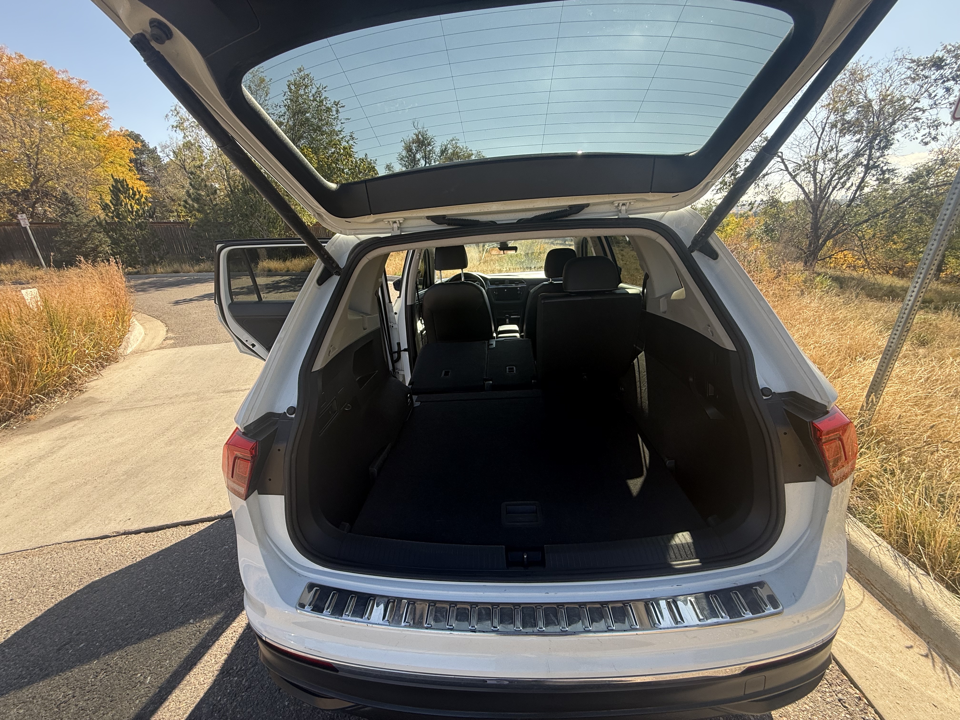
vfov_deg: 85.7
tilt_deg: -18.3
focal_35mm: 14
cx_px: 480
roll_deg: +2.9
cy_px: 360
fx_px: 388
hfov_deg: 102.1
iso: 50
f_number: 2.2
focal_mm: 2.22
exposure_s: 1/323
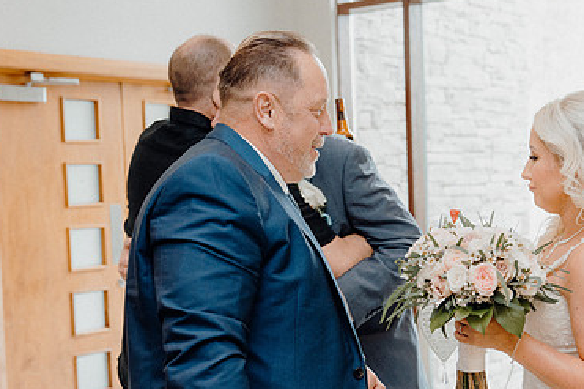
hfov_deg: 32.7
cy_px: 257
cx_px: 371
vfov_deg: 22.2
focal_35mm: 61
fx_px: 989
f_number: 3.5
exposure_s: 1/200
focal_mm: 39
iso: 2000
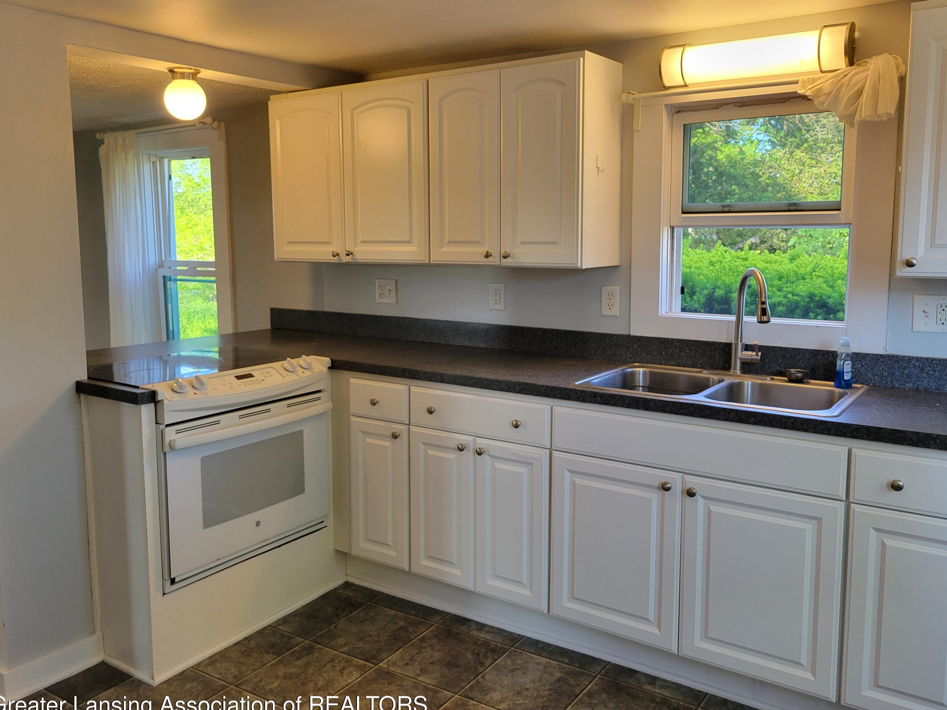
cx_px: 476
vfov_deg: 46.8
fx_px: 821
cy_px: 333
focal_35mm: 30
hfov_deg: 60.0
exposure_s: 1/120
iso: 125
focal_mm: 5.4
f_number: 1.8
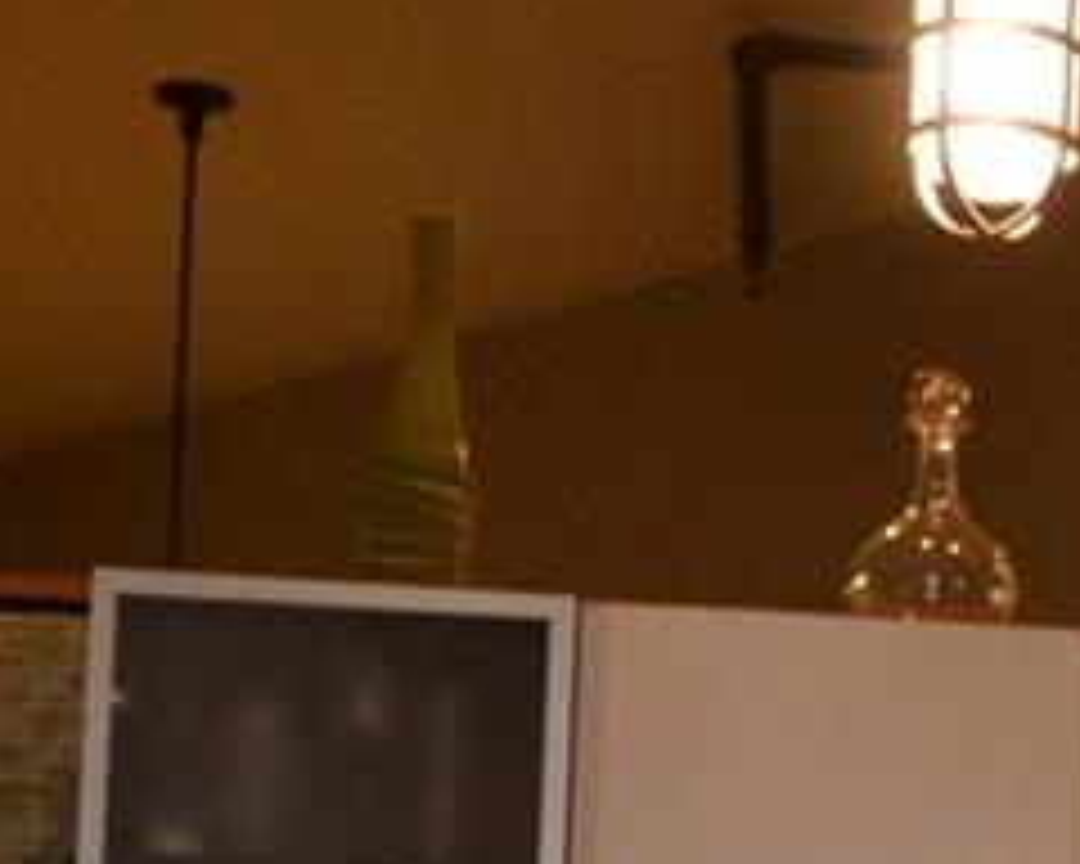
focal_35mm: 169
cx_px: 2578
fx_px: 5402
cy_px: 1156
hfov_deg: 10.0
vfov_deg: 9.0
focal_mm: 18
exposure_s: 1/25
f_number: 3.5
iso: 400
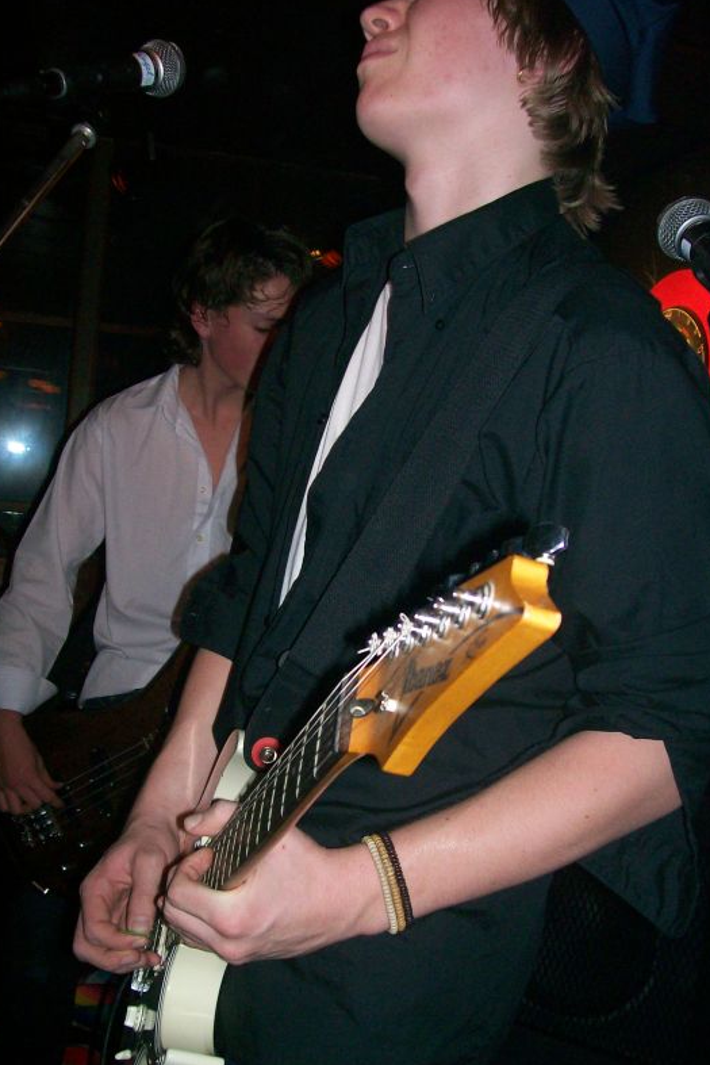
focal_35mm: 38
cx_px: 342
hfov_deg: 35.1
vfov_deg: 50.7
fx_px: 1124
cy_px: 528
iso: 140
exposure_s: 1/64
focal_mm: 6
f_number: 2.7
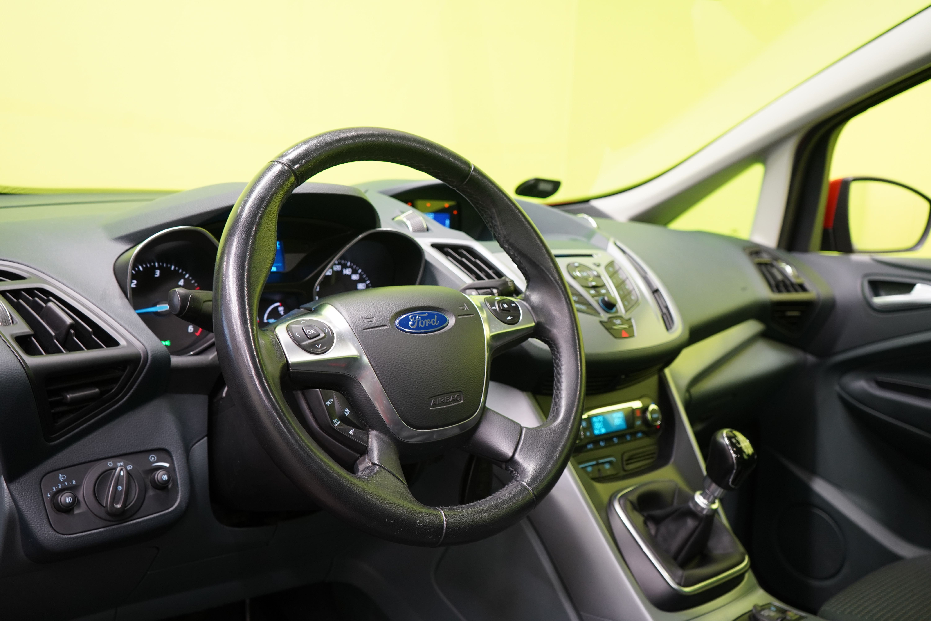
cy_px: 310
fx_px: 853
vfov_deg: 40.0
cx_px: 466
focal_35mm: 33
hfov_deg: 57.2
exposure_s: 1/20
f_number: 5
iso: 1250
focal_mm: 33
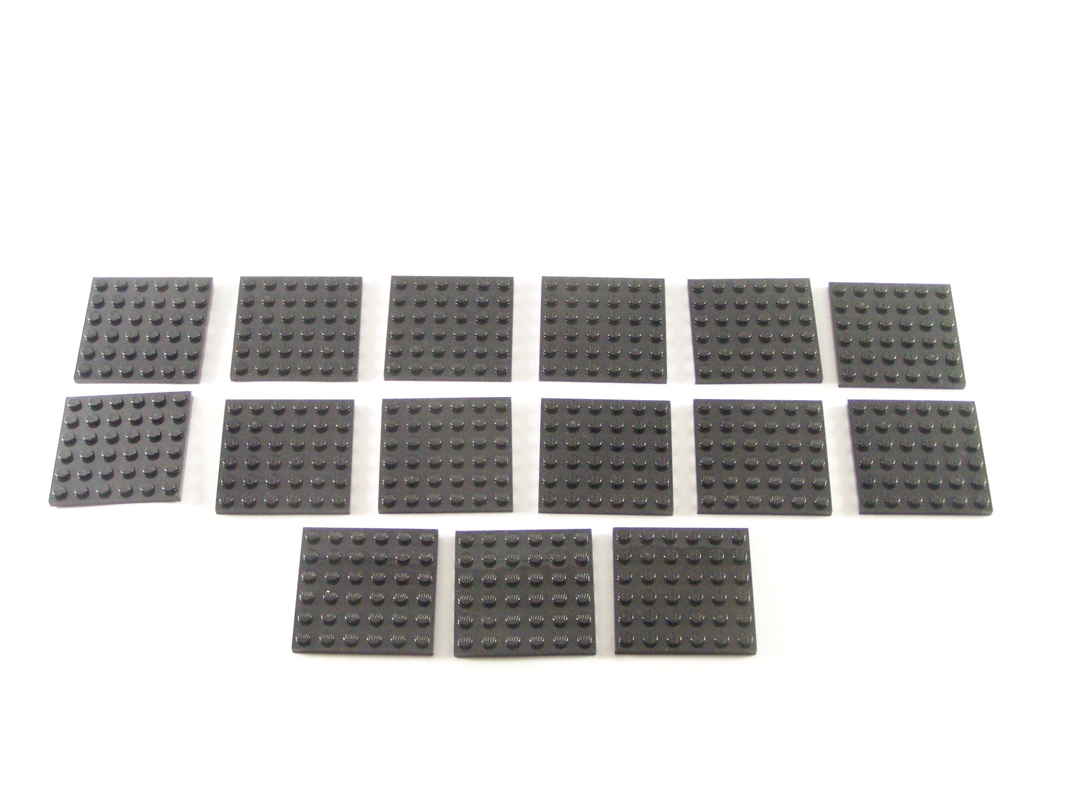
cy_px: 406
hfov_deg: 34.3
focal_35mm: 56
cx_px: 542
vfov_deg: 26.1
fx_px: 1752
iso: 400
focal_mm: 9.3
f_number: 3.1
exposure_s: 1/45
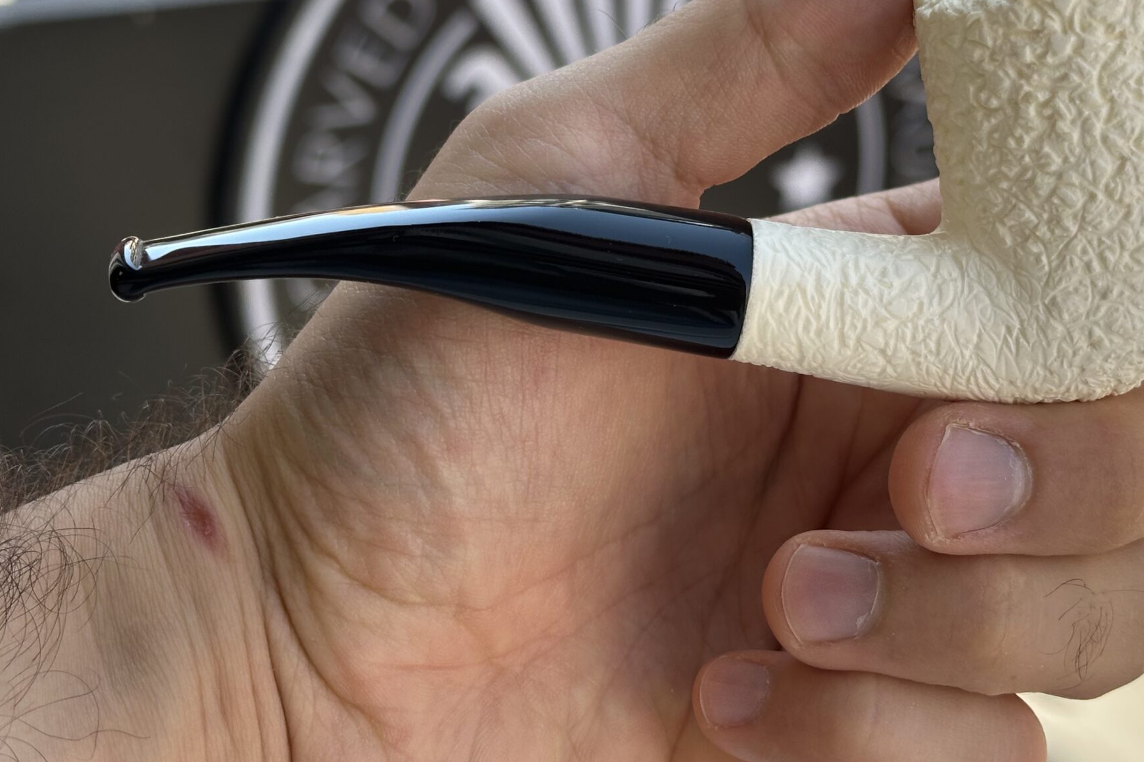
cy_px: 205
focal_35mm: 74
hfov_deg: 27.3
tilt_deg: -18.0
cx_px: 697
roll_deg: -0.8
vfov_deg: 18.3
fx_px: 2351
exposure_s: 1/634
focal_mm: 6.86
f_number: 1.78
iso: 64
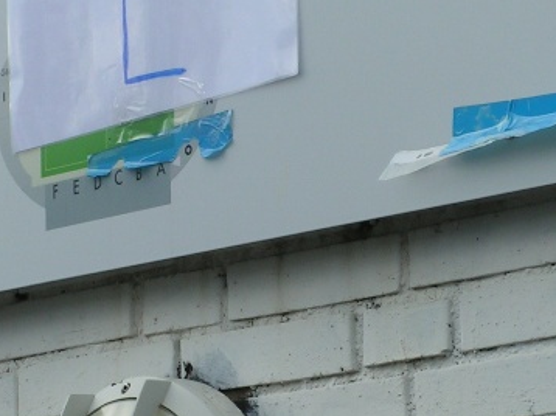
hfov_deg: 7.4
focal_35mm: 266
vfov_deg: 5.6
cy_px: -43
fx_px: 4270
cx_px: 189
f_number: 6.3
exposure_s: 1/400
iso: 50
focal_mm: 18.2
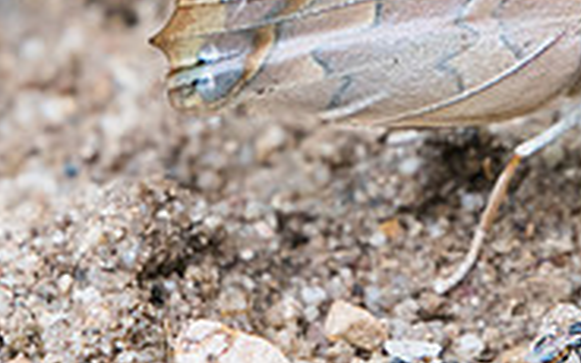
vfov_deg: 0.7
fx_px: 30592
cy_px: -245
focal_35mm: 1932
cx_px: 455
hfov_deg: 1.1
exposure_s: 1/250
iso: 800
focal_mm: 400
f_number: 7.1
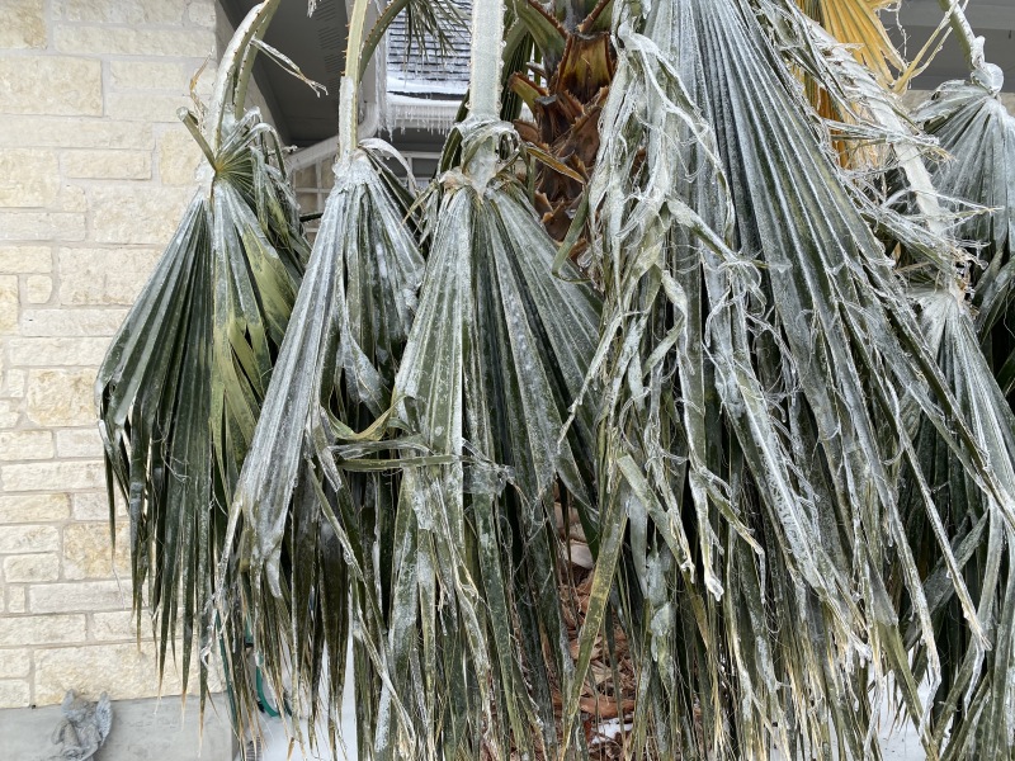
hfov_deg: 67.3
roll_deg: +0.8
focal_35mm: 26
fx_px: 762
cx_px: 508
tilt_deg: -2.4
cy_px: 380
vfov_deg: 53.1
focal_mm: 4.25
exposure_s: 1/898
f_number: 1.8
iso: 32
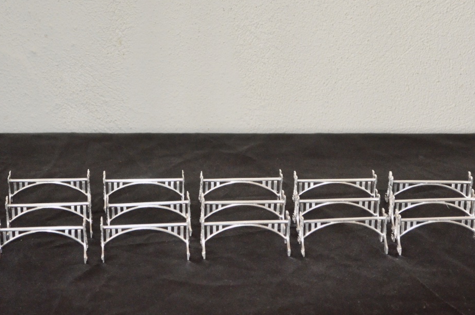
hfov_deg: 21.7
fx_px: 1238
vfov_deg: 14.5
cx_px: 197
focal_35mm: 94
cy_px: 152
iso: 3200
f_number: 5.6
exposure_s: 1/60
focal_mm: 48
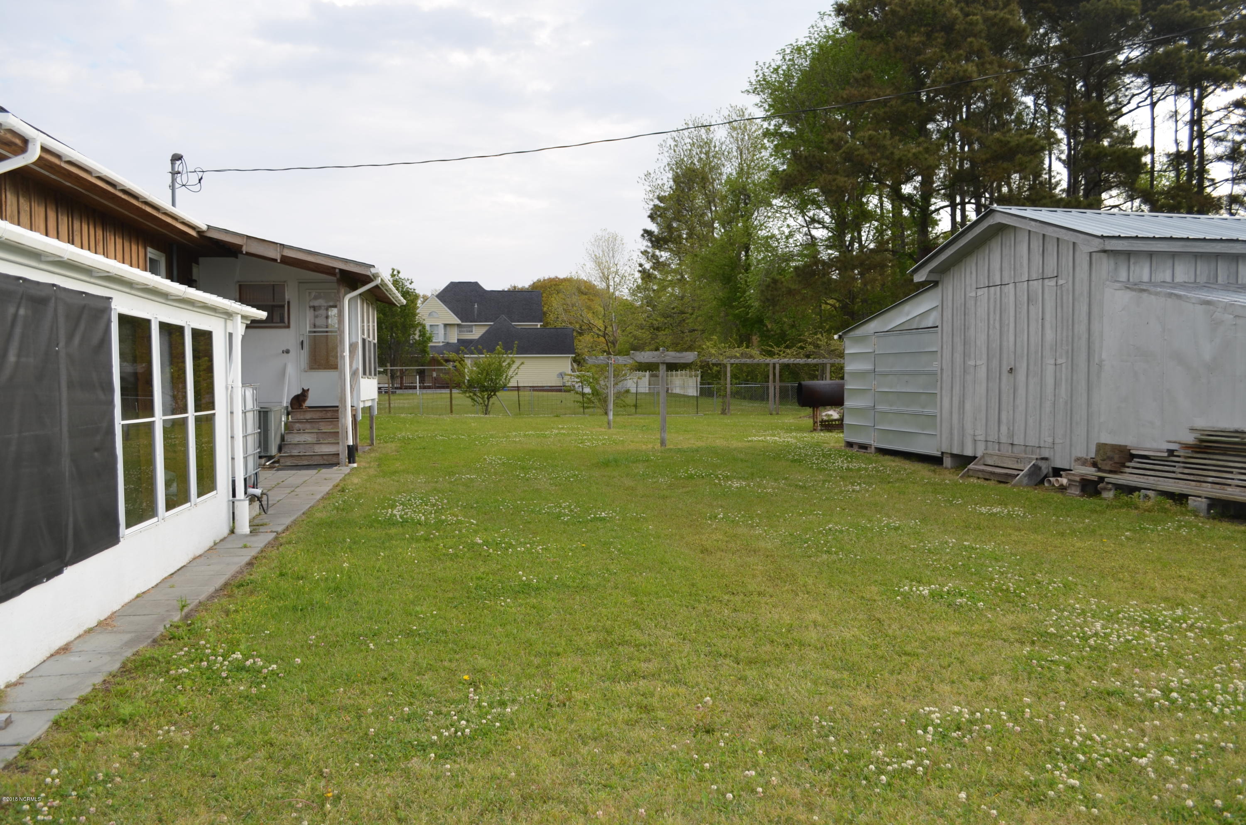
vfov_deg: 43.4
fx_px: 1036
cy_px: 412
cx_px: 623
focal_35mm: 30
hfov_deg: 62.0
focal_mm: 20
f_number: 5.6
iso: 100
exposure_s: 1/200
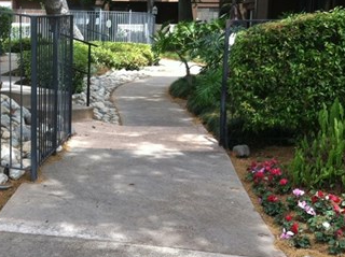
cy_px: 113
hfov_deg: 27.7
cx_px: 127
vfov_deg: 20.9
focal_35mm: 70
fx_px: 697
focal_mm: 3.85
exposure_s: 1/259
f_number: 2.8
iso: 80
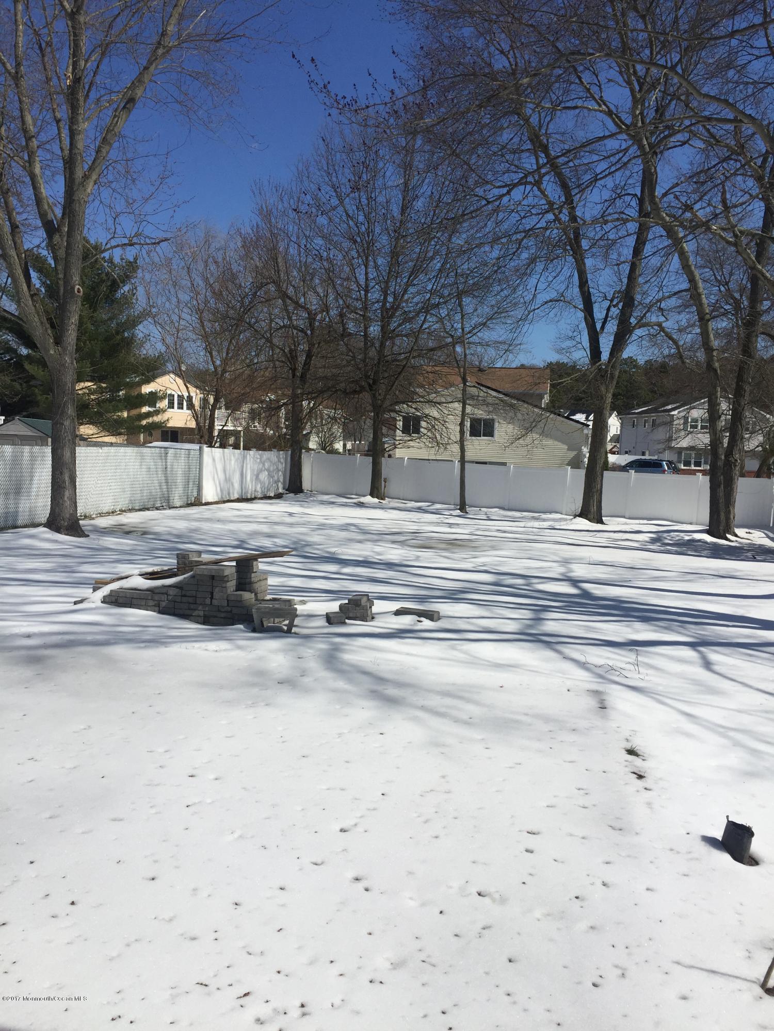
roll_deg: -2.4
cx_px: 387
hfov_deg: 48.2
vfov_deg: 61.7
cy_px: 516
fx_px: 865
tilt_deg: -3.1
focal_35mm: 29
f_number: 2.2
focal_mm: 4.15
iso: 32
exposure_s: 1/4405
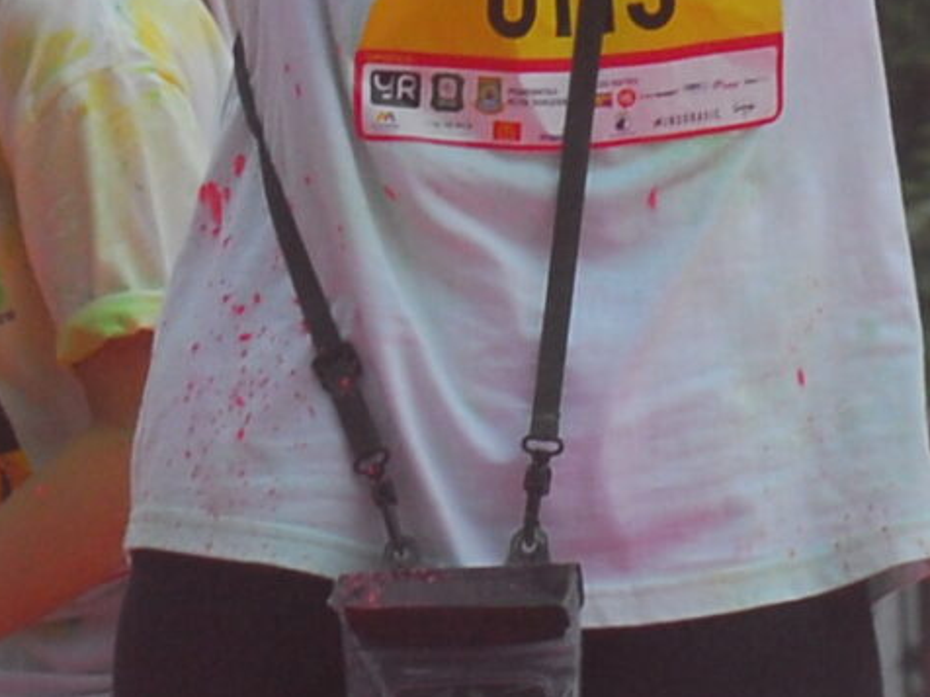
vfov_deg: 2.7
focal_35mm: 544
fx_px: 14615
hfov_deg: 3.6
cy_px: -394
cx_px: 369
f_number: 6.3
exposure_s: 1/500
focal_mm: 70
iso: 320
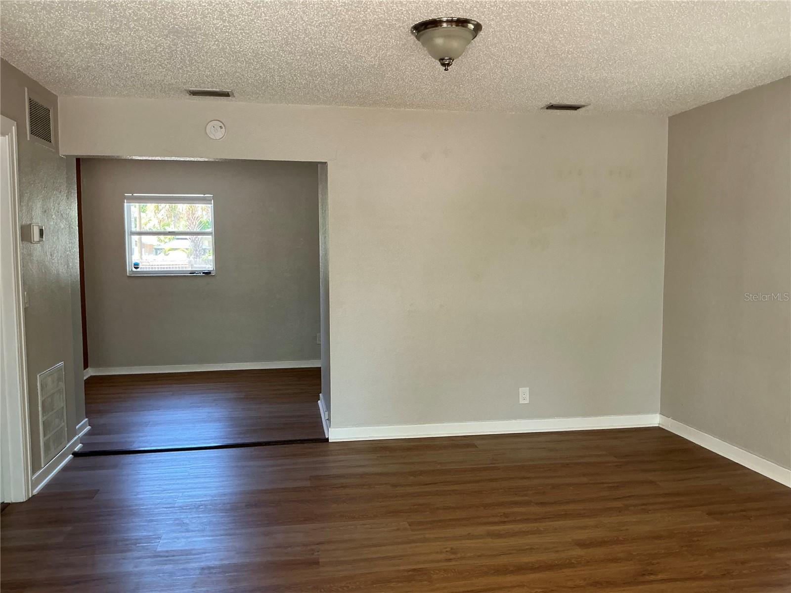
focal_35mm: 28
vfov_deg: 49.7
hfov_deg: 63.4
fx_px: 640
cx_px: 396
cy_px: 296
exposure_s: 1/80
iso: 64
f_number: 1.8
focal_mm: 3
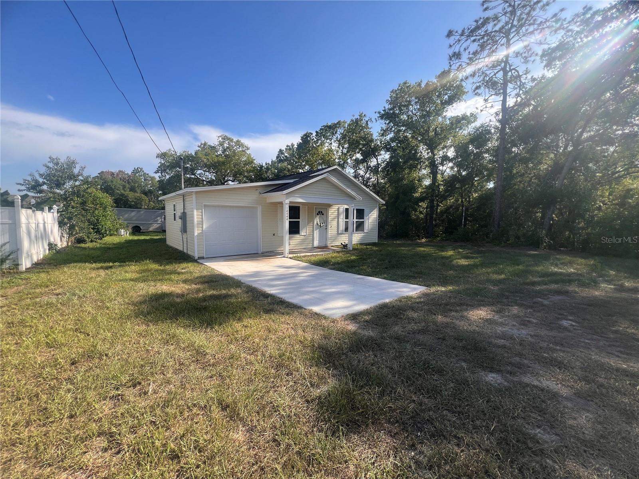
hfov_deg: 106.2
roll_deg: -0.6
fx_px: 240
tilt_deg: -5.7
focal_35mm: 13
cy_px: 240
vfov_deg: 89.9
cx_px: 320
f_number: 1.8
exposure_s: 1/943
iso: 32
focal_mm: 1.57
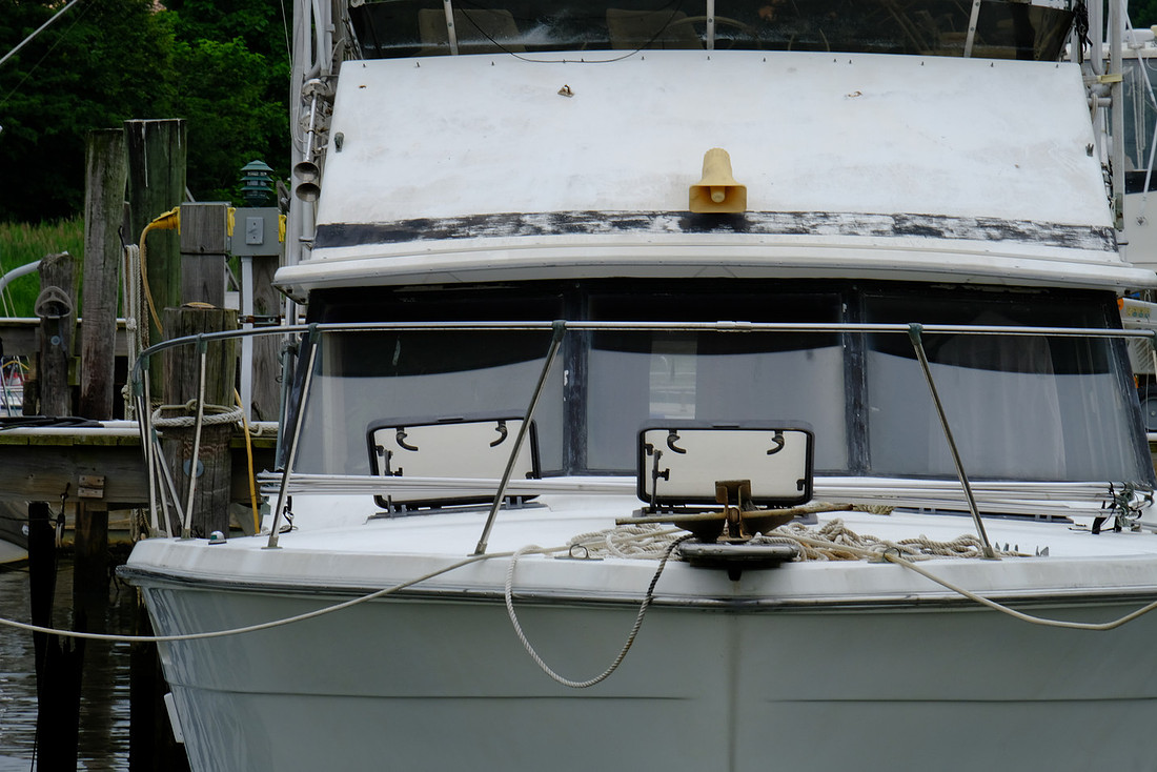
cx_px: 578
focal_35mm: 285
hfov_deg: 7.2
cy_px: 386
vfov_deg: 4.8
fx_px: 9161
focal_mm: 190.3
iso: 400
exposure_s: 1/58
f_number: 22
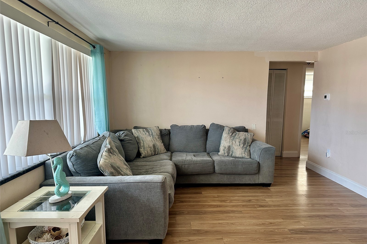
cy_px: 132
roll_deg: +0.1
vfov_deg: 51.2
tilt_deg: -7.3
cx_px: 184
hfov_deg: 71.5
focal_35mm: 25
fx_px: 255
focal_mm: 6.86
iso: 200
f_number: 1.78
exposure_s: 1/120
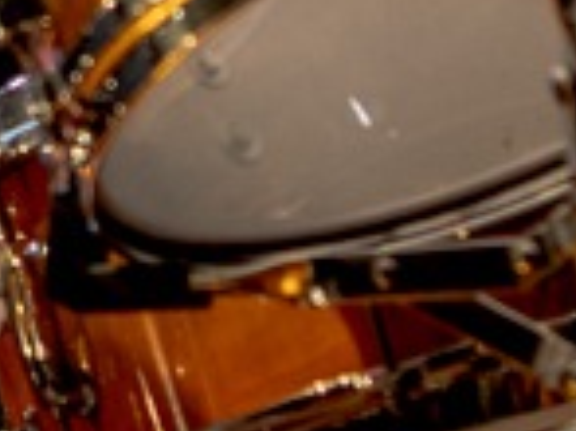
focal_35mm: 318
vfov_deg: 4.6
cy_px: -380
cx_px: -63
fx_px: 5293
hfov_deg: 6.2
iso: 640
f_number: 2.8
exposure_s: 1/100
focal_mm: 45
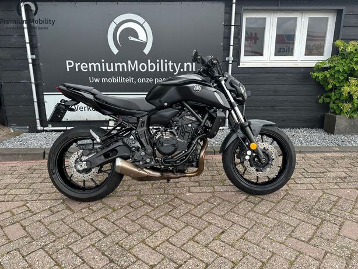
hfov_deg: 69.4
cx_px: 177
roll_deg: -0.3
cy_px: 131
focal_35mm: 25
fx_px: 259
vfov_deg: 54.9
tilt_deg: -13.9
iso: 80
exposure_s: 1/734
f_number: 1.78
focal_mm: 6.86
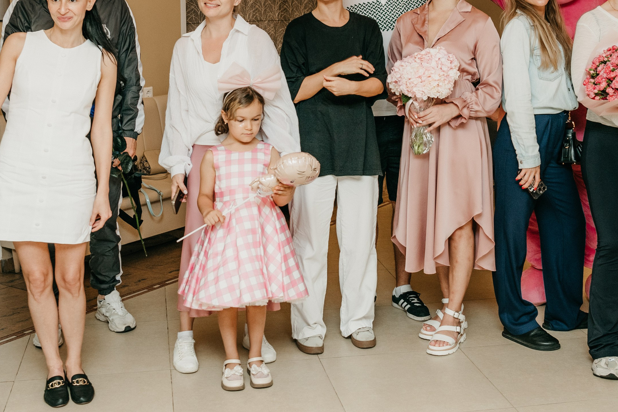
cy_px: 129
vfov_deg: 24.9
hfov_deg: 36.9
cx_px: 319
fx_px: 927
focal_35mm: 54
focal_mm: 27
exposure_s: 1/160
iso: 200
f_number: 4
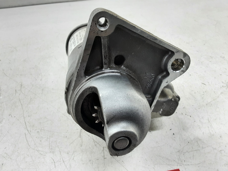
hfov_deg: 65.3
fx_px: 178
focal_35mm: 27
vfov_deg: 51.4
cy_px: 86
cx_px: 114
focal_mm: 2.91
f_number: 1.9
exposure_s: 1/50
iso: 125
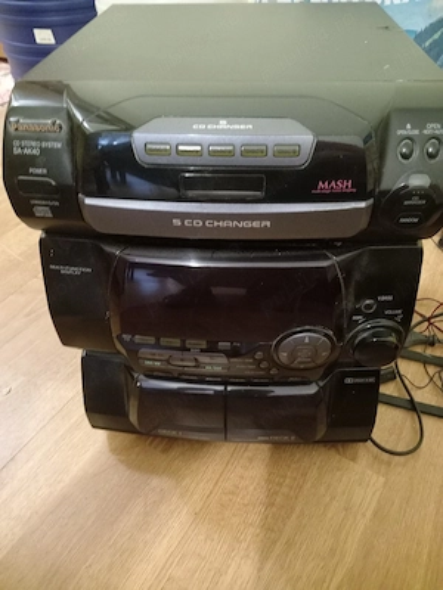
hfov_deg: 54.9
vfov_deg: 69.4
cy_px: 295
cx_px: 222
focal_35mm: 25
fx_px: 427
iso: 4789
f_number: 1.8
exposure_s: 1/11.1
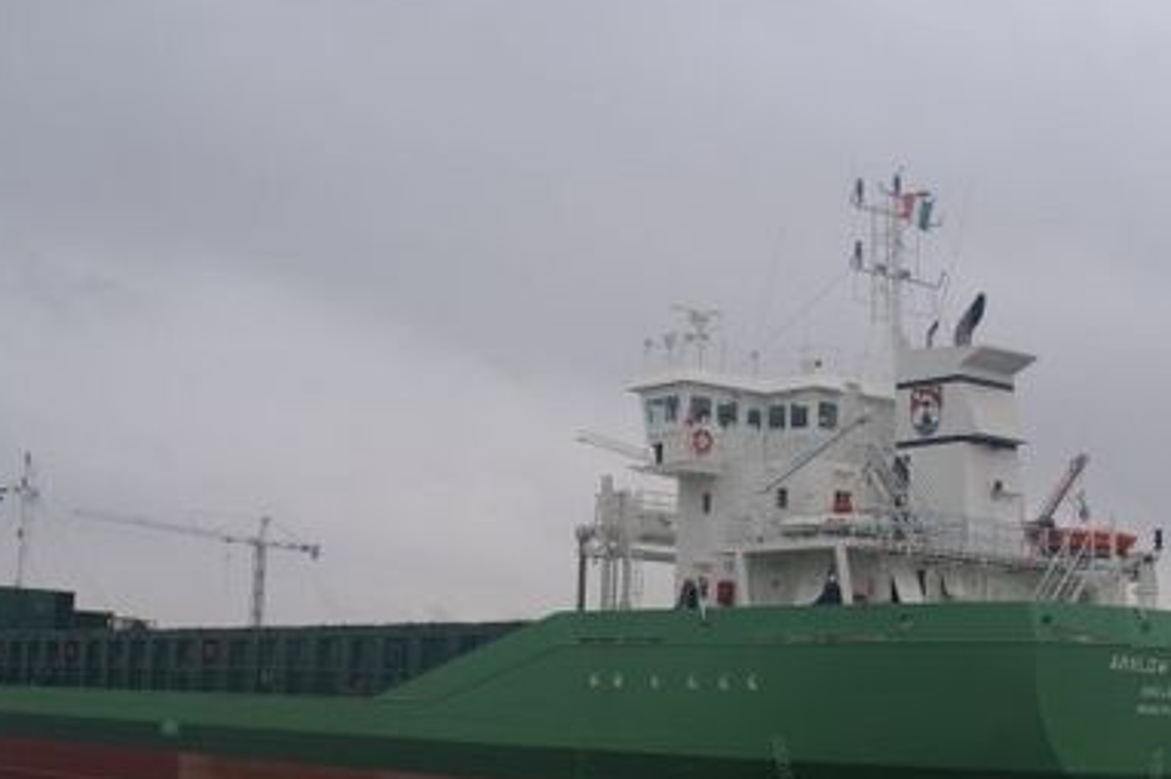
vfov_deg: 22.9
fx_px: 1917
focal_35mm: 59
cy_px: 469
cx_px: 576
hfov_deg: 34.0
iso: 100
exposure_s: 1/80
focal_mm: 30
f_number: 6.3
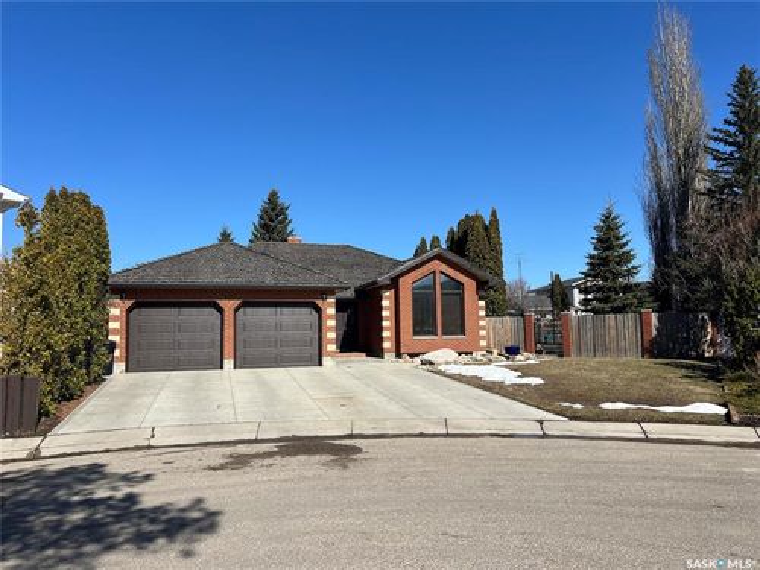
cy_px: 285
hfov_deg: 67.3
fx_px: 571
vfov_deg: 53.1
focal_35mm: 26
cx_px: 380
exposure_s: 1/5587
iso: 50
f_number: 1.5
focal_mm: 5.7
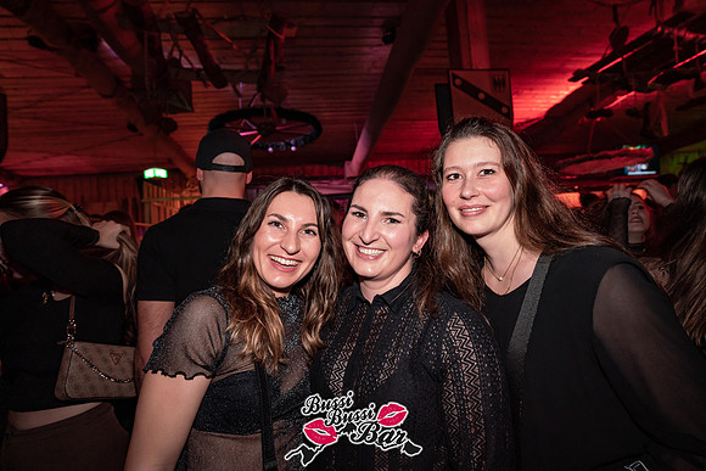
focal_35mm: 18
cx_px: 353
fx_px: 353
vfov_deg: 67.4
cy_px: 236
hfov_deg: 90.0
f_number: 4
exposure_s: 1/60
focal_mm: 18
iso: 1600
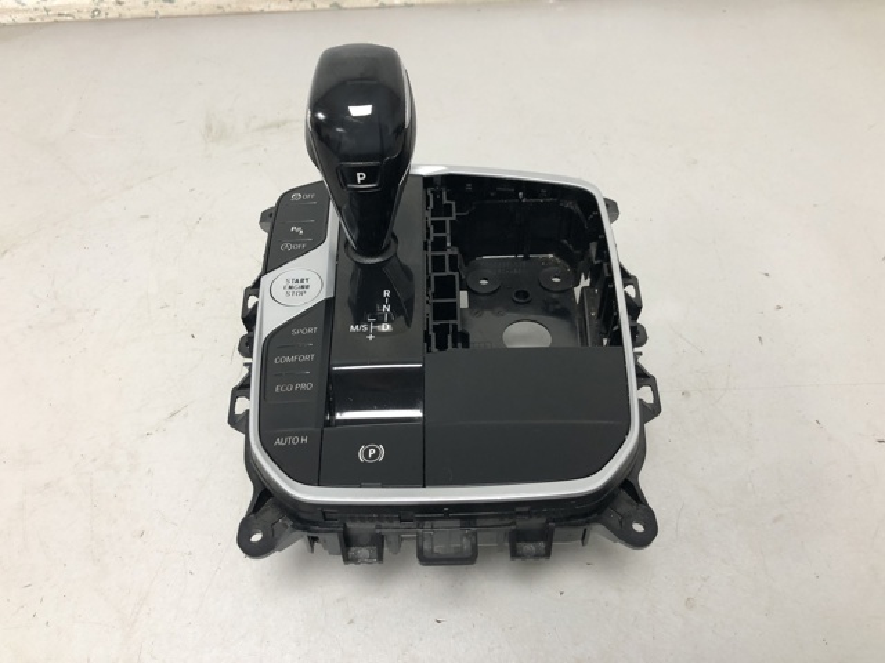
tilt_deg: -48.4
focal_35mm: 28
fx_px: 716
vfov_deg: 49.7
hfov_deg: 63.4
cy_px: 332
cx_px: 442
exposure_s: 1/25
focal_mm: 4
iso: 40
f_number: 1.8
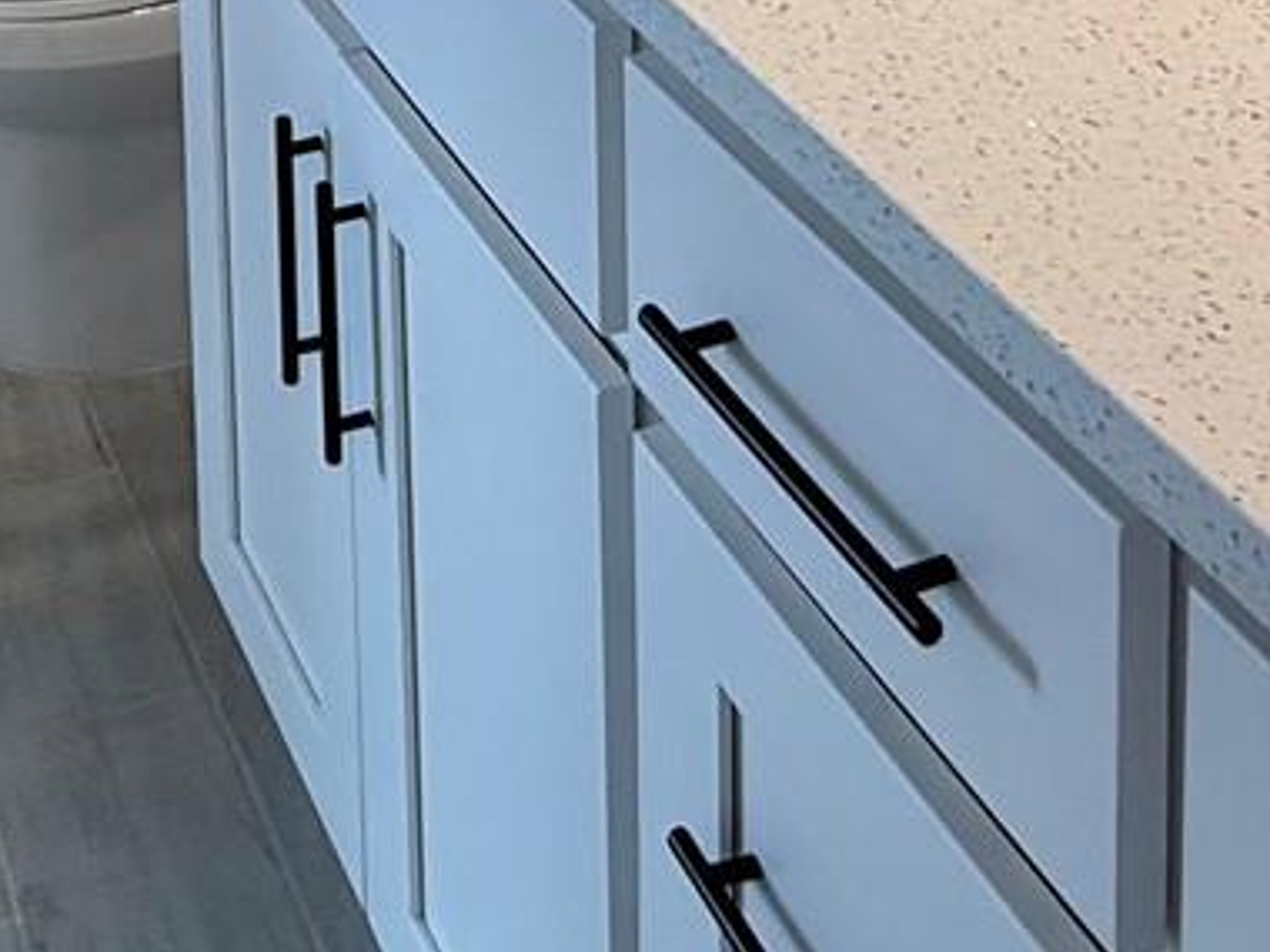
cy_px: -889
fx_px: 2165
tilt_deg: -5.7
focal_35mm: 59
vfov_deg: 18.1
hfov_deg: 30.7
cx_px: 43
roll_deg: +2.5
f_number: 2.2
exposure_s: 1/120
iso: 100
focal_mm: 2.22
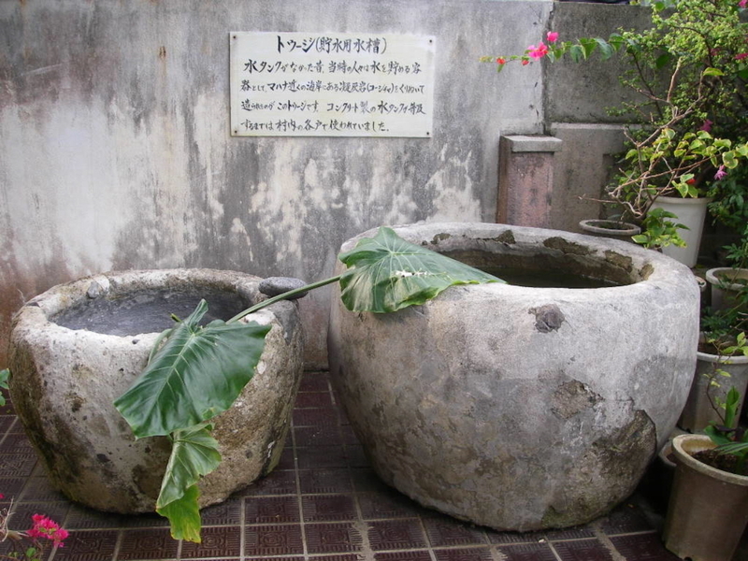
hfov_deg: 49.0
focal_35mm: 38
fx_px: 821
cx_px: 374
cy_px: 280
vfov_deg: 37.7
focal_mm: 6.3
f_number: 3.3
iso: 80
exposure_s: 1/50
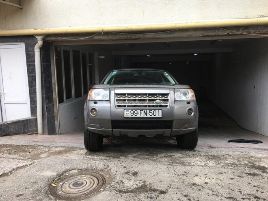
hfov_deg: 61.7
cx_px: 134
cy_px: 100
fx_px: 225
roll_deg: +0.3
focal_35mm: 29
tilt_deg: -7.4
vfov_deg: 48.2
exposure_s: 1/217
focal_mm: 4.15
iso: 25
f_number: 2.2
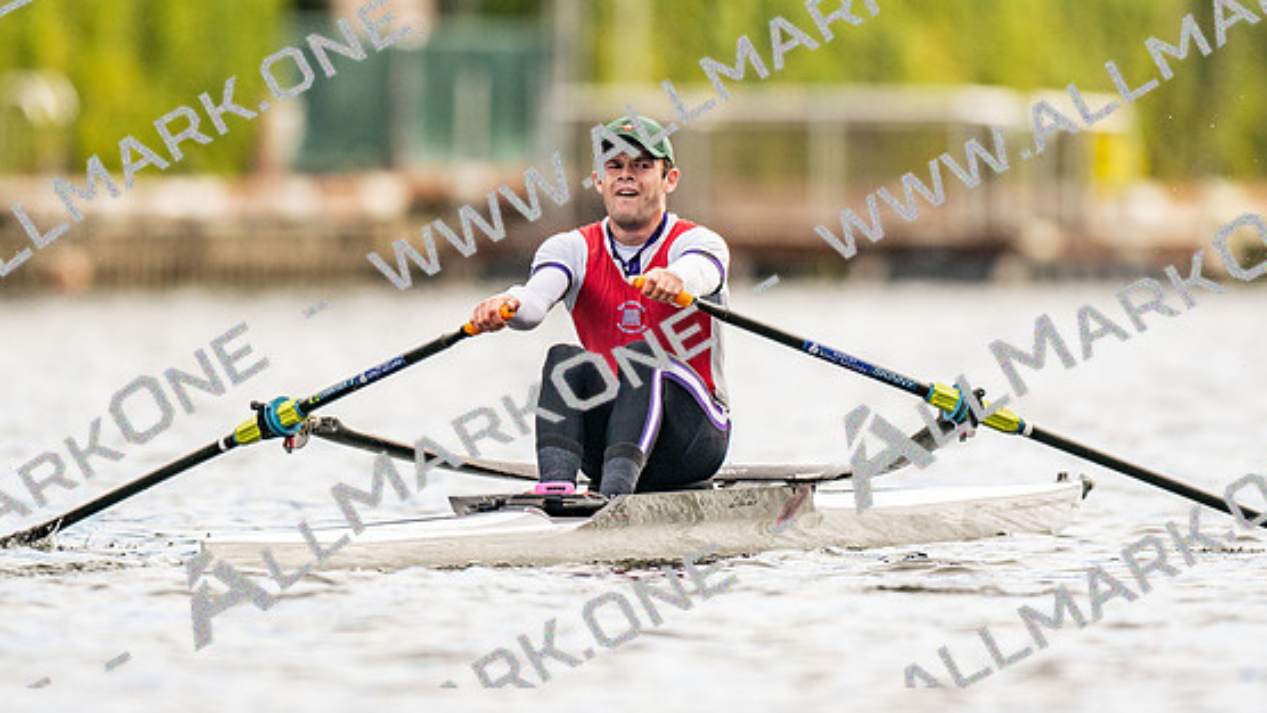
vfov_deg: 1.2
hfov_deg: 2.2
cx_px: 649
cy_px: 297
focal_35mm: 984
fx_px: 33065
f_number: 4
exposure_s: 1/2500
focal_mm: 600
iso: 360
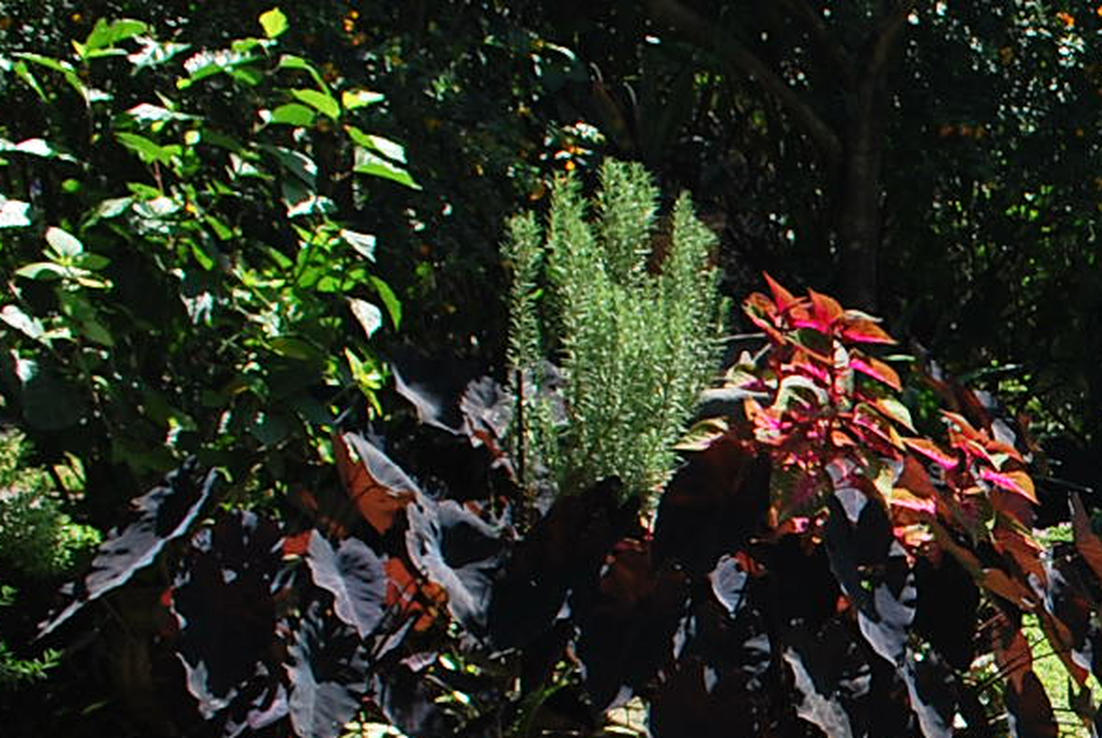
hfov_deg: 20.3
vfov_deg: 15.2
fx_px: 2728
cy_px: 661
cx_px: 1549
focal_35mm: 89
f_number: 7.1
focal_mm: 18
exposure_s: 1/200
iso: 100
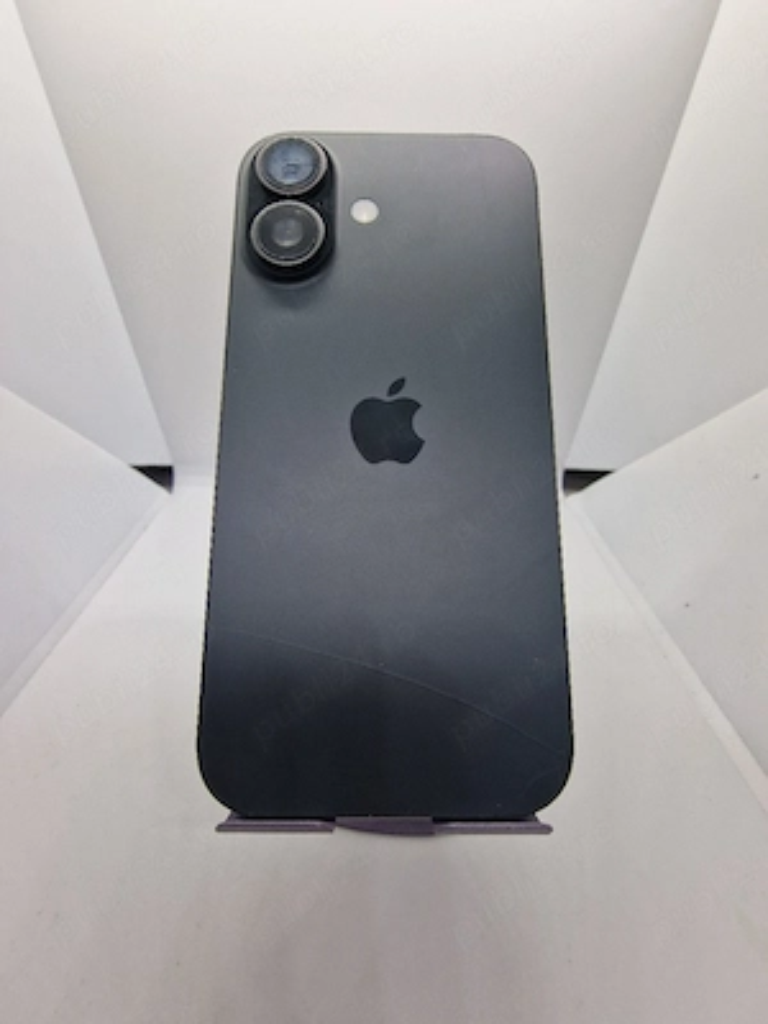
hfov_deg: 89.9
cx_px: 384
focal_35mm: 13
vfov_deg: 106.2
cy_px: 512
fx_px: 385
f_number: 2.2
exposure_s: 1/145
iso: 50
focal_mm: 2.2
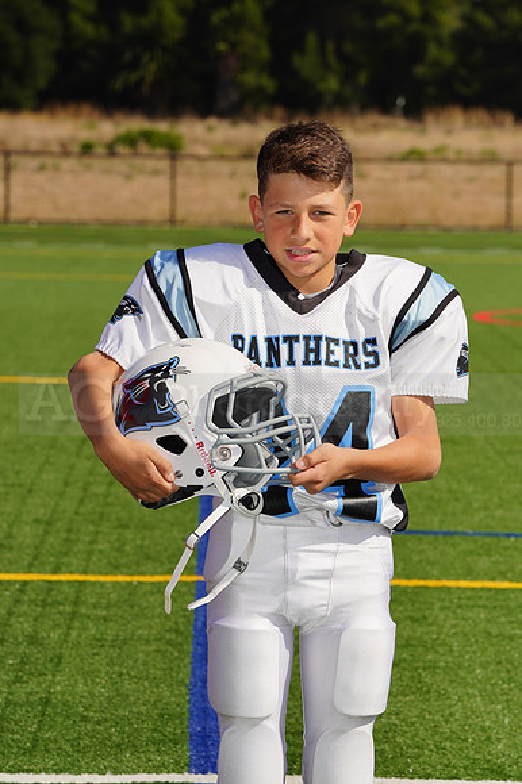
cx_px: 261
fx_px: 4355
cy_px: 392
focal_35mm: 200
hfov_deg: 6.9
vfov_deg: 10.3
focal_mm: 200
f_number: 13
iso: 100
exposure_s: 1/250
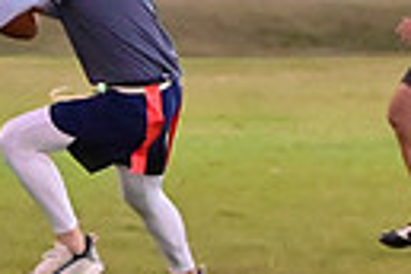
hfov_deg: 3.2
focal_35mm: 635
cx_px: 169
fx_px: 7249
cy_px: 170
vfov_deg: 2.2
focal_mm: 94
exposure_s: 1/500
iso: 6400
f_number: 4
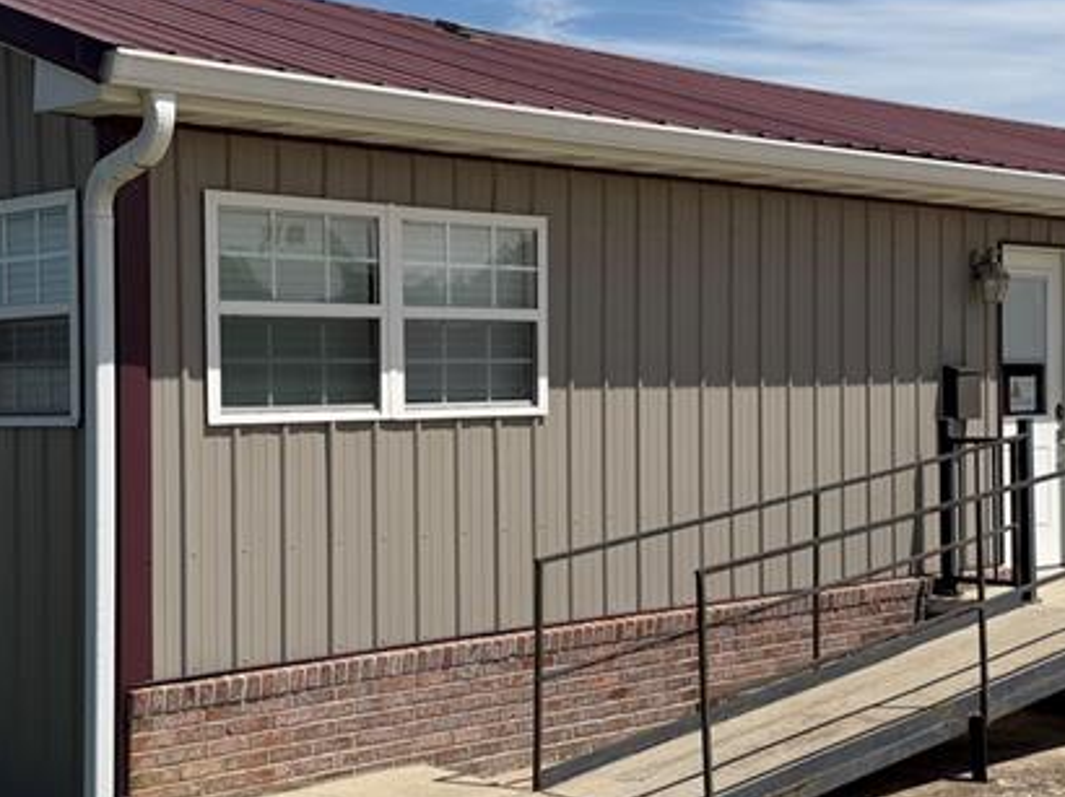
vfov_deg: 24.4
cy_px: 387
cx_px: 636
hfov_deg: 32.1
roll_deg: +1.3
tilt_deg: +0.6
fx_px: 1845
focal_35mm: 60
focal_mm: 6.76
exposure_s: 1/8130
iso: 80
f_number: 1.78
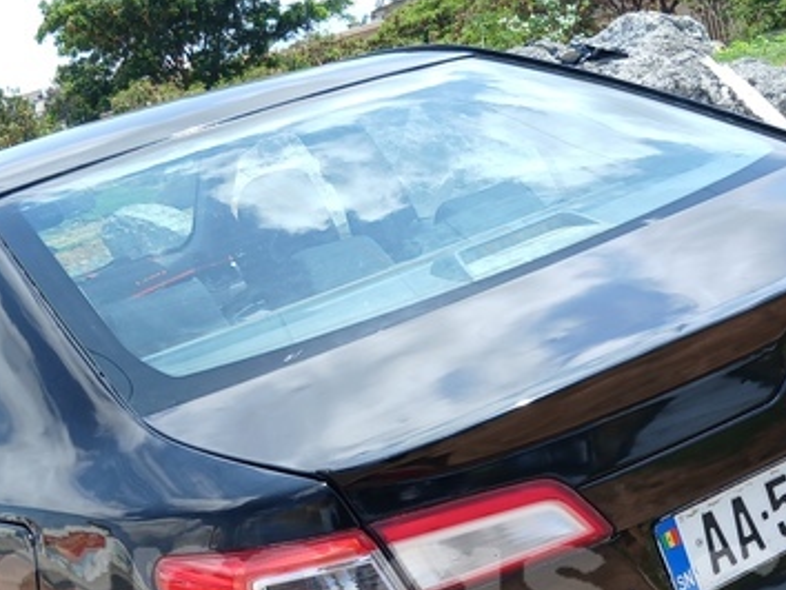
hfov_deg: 31.7
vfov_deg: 23.1
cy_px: 586
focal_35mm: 61
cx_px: 415
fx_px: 1386
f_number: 1.8
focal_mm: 3.98
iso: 20
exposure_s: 1/262
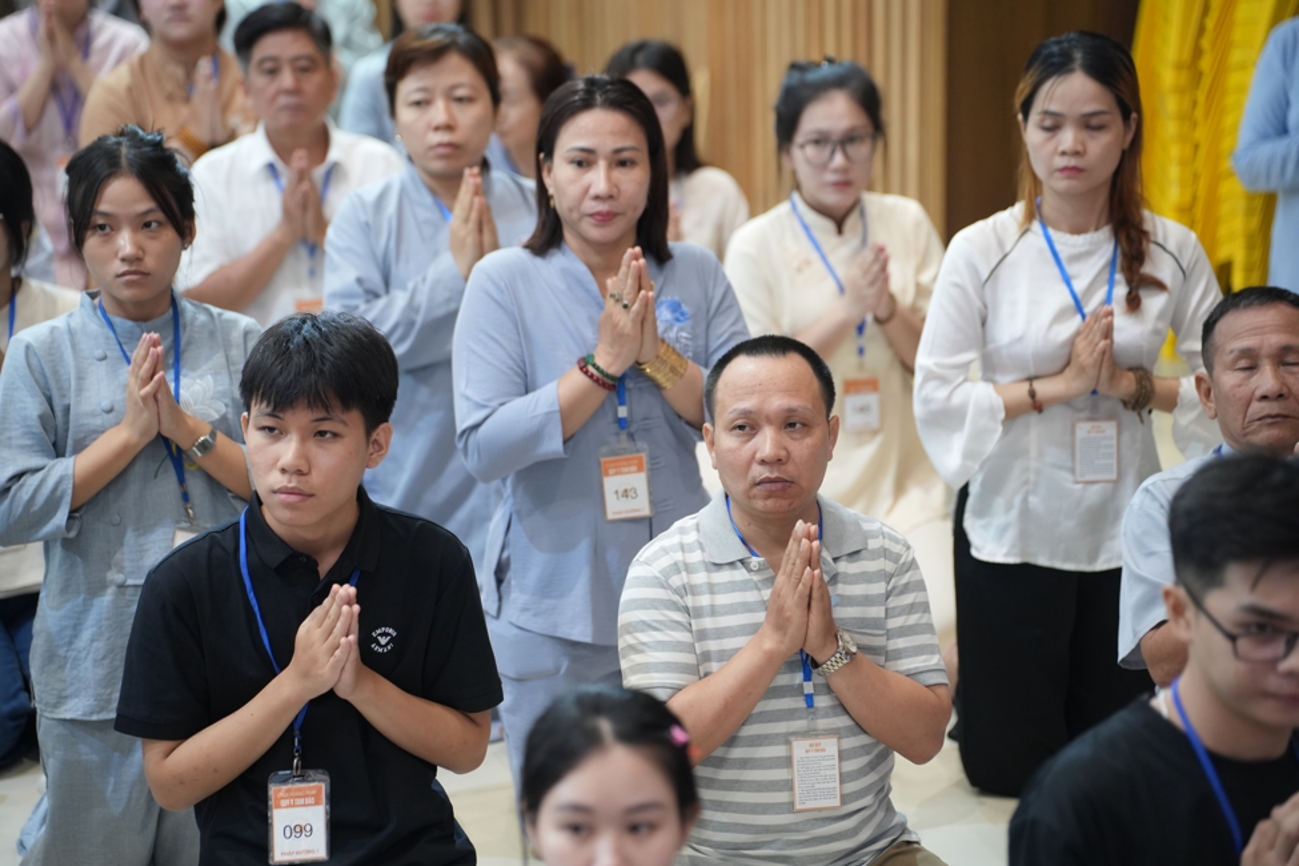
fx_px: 3861
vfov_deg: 12.8
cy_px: 433
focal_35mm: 107
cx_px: 650
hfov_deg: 19.1
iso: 2000
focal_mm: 107
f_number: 2.8
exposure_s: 1/100
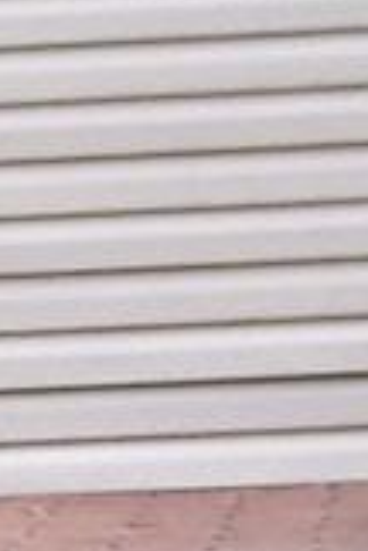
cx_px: -661
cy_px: 432
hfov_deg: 3.6
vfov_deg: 5.4
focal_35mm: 378
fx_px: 5796
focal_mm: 6.3
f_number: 2.8
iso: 80
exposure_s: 1/160
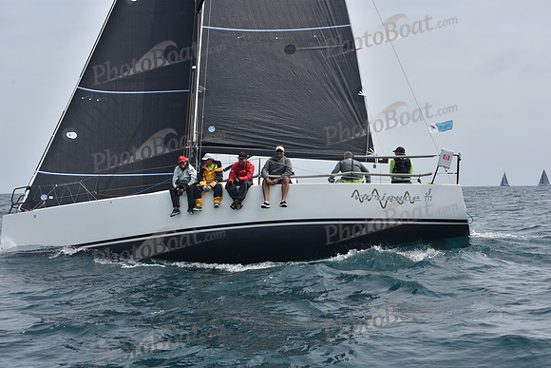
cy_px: 184
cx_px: 276
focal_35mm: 70
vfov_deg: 19.5
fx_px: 1072
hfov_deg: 28.8
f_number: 10
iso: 250
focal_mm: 70
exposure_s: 1/800
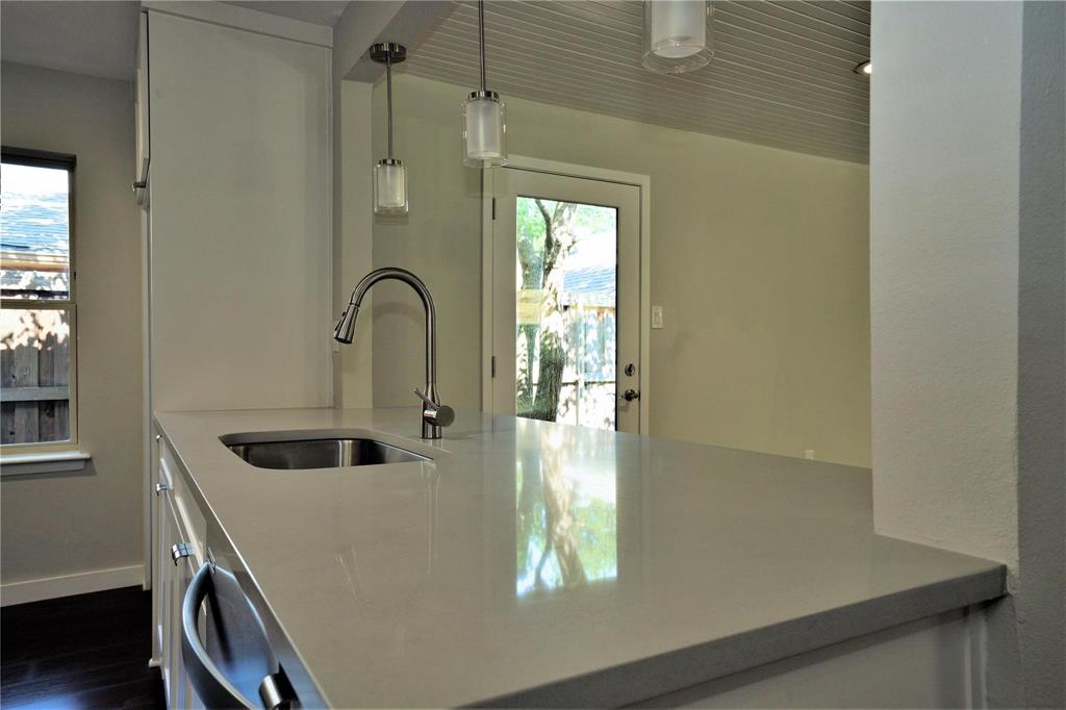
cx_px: 533
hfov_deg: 73.8
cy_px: 355
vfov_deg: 53.1
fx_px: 710
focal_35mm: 24
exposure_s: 1/60
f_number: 8
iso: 400
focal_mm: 24
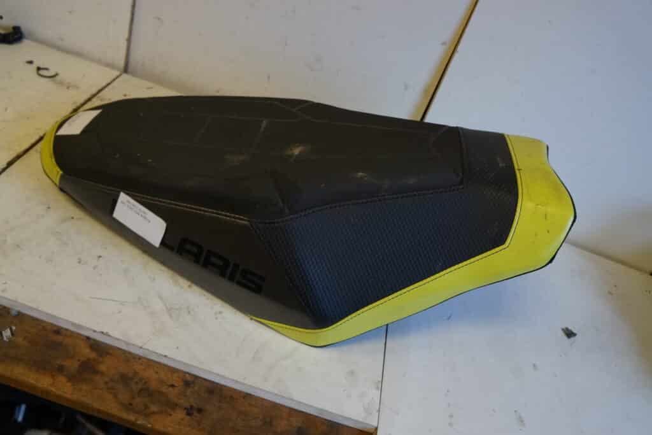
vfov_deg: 47.9
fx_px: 489
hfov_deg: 67.4
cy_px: 218
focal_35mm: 27
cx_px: 326
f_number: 4
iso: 1250
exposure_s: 1/60
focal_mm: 18
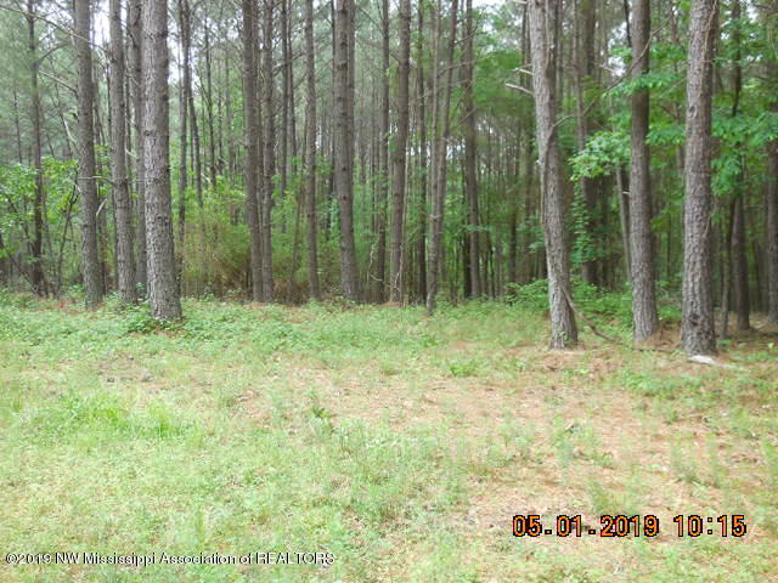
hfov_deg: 46.8
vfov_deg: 36.0
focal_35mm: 40
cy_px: 292
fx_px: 899
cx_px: 389
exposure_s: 1/80
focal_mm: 7.1
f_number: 3.6
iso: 125
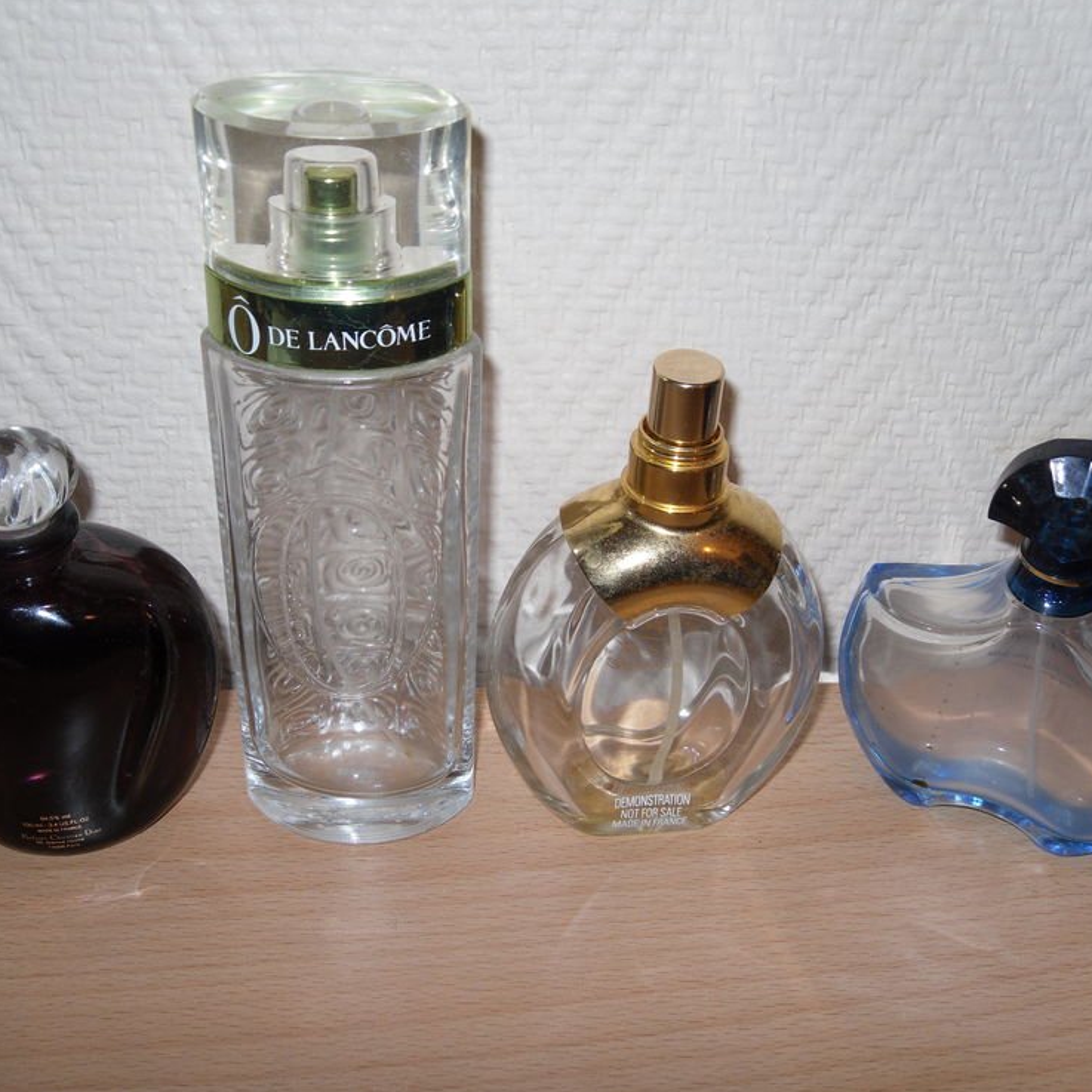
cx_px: 520
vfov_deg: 40.0
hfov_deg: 40.0
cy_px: 550
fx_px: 1499
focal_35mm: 42
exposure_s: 1/45
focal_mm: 6.3
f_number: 3.5
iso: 80
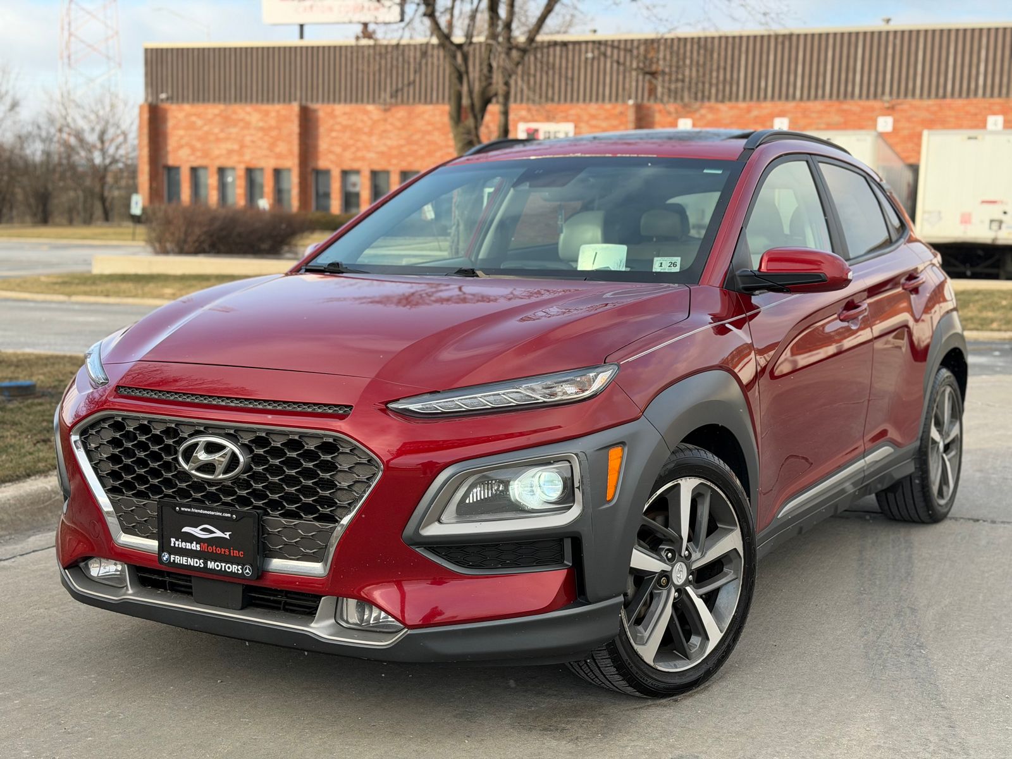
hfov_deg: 39.7
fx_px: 1403
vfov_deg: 30.3
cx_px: 506
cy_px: 380
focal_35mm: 48
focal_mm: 6.76
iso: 80
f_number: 1.78
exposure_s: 1/875
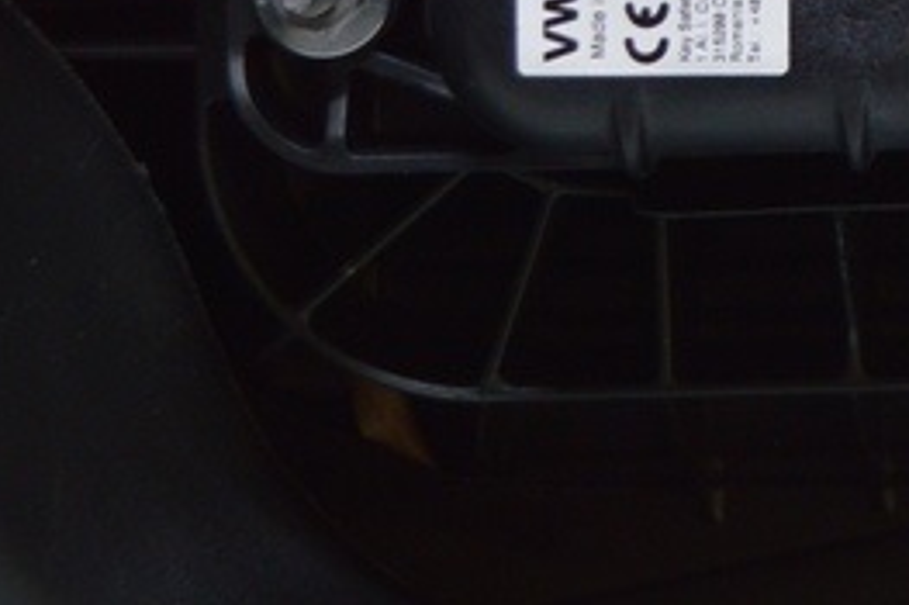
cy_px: -258
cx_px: 1189
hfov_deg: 13.0
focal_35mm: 152
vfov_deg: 8.8
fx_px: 3835
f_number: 4
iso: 400
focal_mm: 26
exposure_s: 1/40
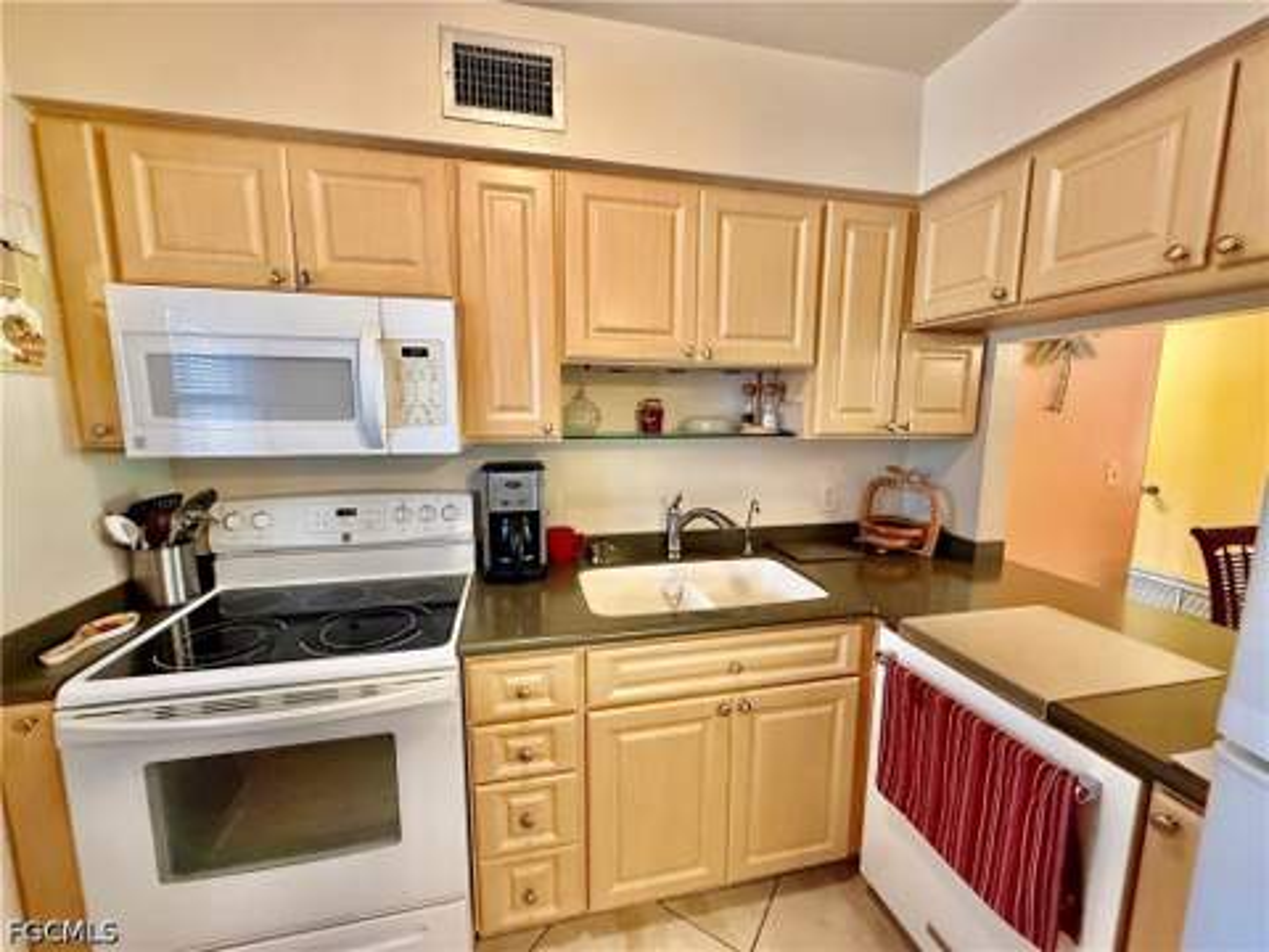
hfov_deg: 102.1
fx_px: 513
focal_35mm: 14
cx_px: 634
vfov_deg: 85.7
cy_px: 476
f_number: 2.2
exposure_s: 1/60
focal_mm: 2.22
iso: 640
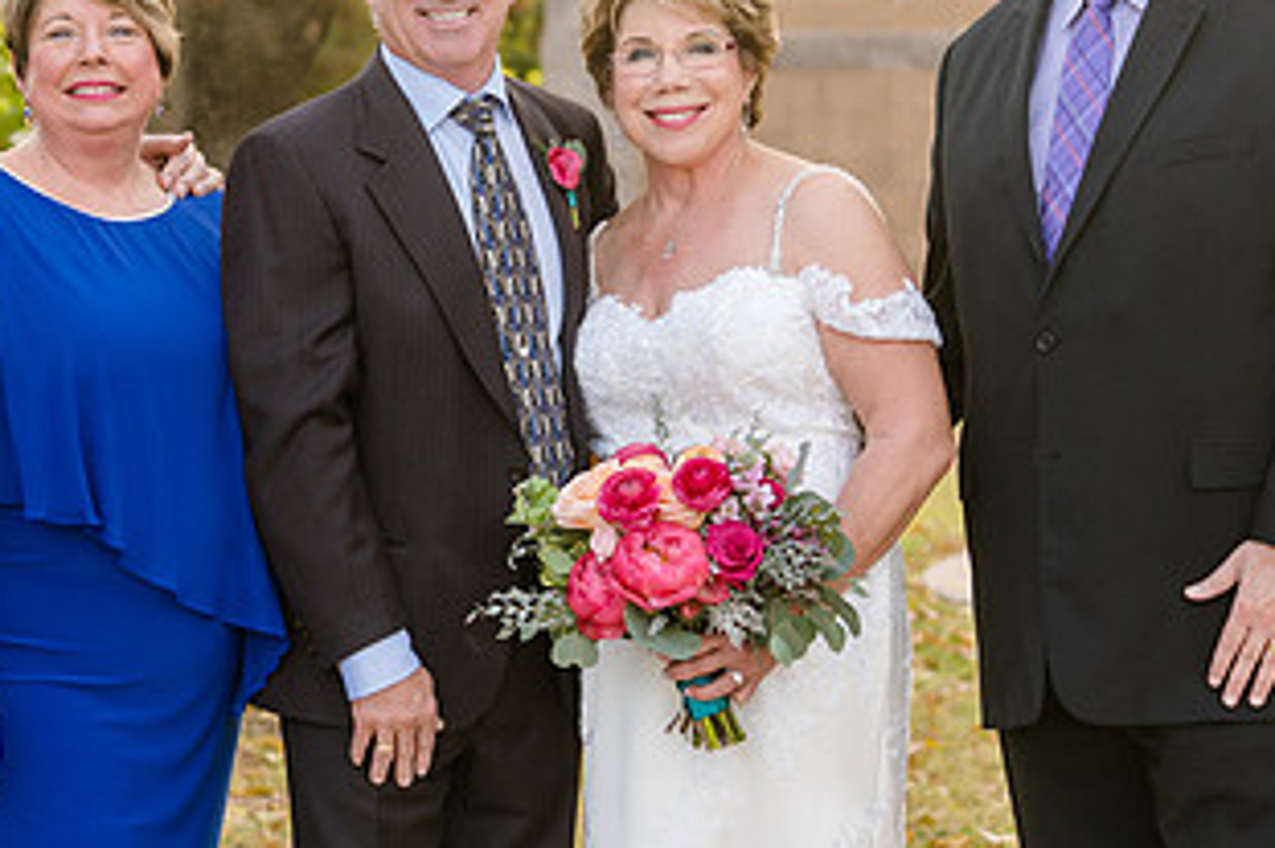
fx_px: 5486
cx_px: 480
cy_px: 272
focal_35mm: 155
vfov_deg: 8.8
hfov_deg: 13.2
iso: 500
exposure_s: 1/320
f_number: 4
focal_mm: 83
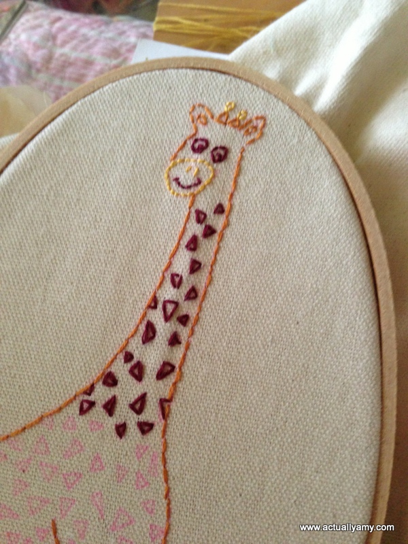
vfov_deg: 55.4
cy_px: 272
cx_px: 204
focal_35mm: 33
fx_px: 519
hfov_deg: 42.9
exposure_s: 1/20
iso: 250
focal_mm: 4.13
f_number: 2.4
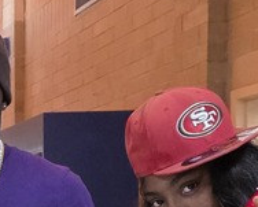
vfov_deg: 12.3
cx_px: -158
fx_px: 933
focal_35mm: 122
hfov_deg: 14.4
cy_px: 278
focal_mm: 6.3
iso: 500
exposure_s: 1/120
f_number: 1.7
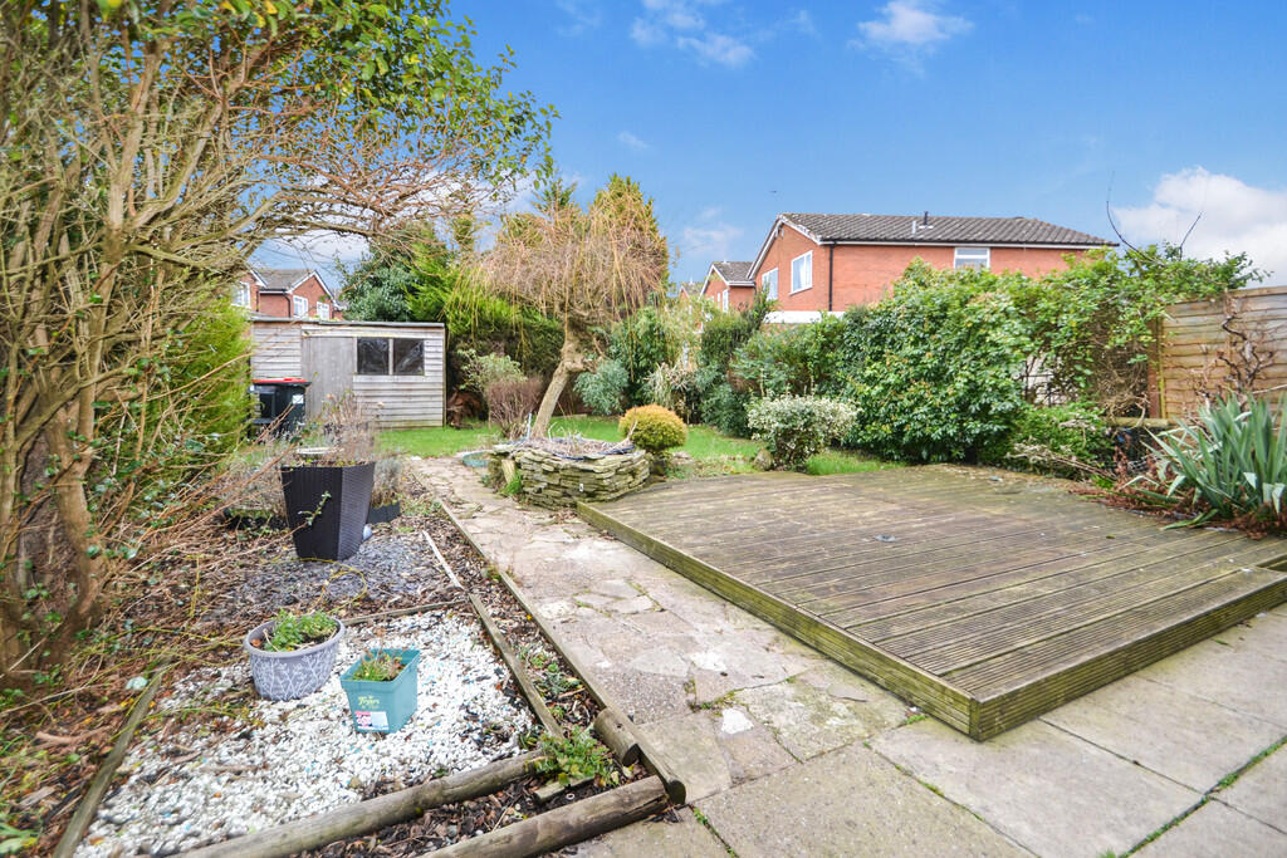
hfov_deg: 100.4
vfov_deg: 77.3
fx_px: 536
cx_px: 644
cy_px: 429
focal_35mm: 15
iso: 280
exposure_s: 1/125
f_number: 4
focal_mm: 10
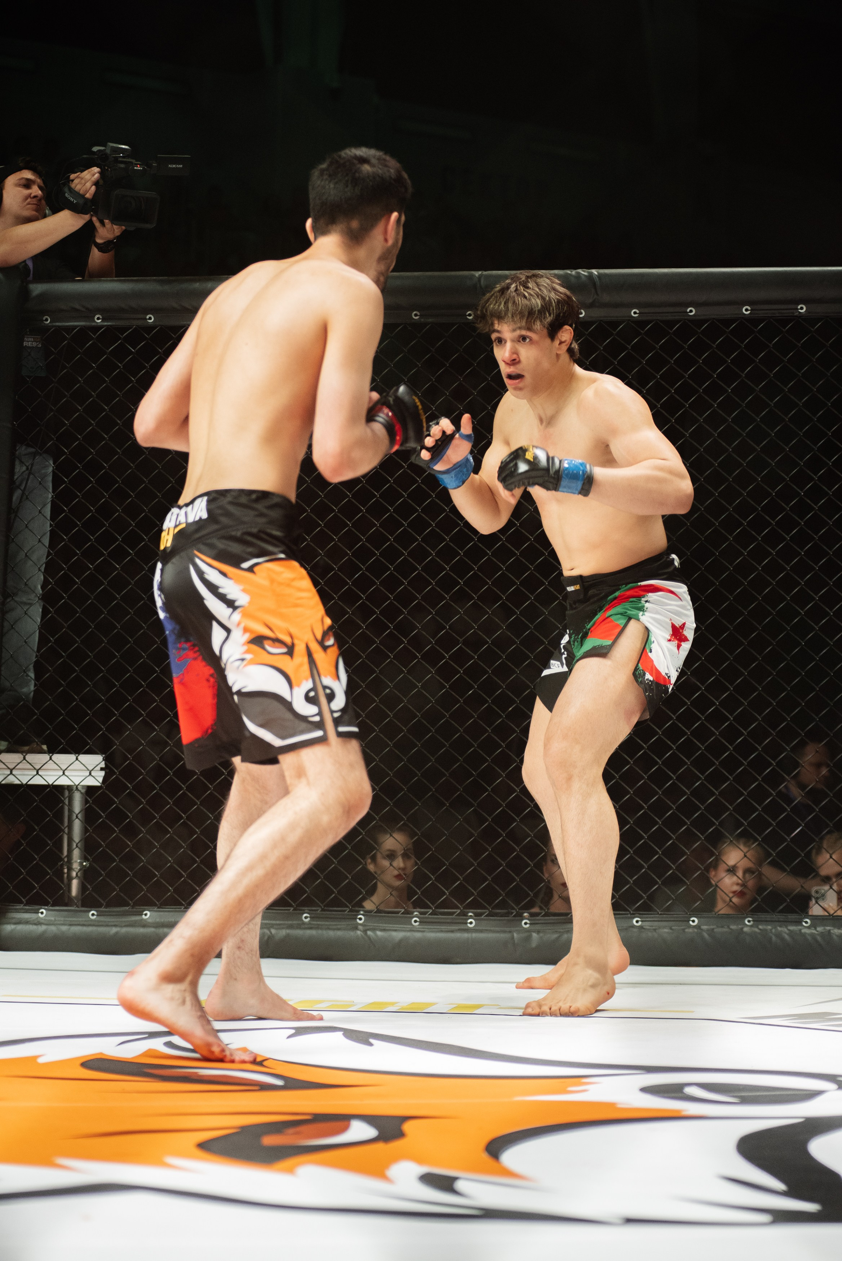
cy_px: 630
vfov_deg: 25.4
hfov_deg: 17.1
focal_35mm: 80
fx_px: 2804
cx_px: 421
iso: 2000
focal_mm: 80
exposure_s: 1/640
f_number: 4
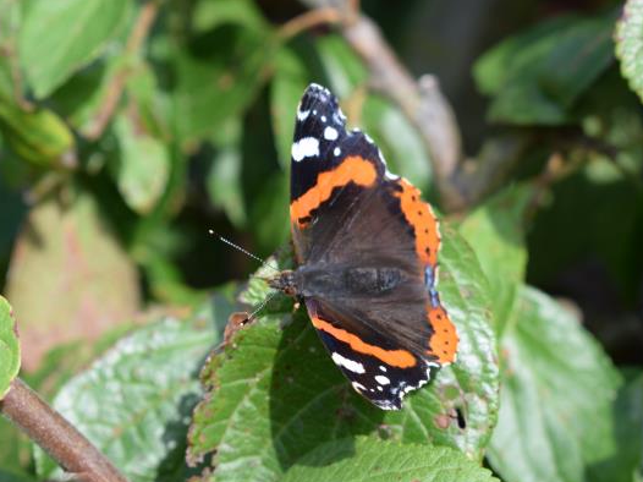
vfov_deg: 16.3
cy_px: 242
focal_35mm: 91
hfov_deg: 21.6
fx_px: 1681
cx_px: 357
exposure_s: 1/250
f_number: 8
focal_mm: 55
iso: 220
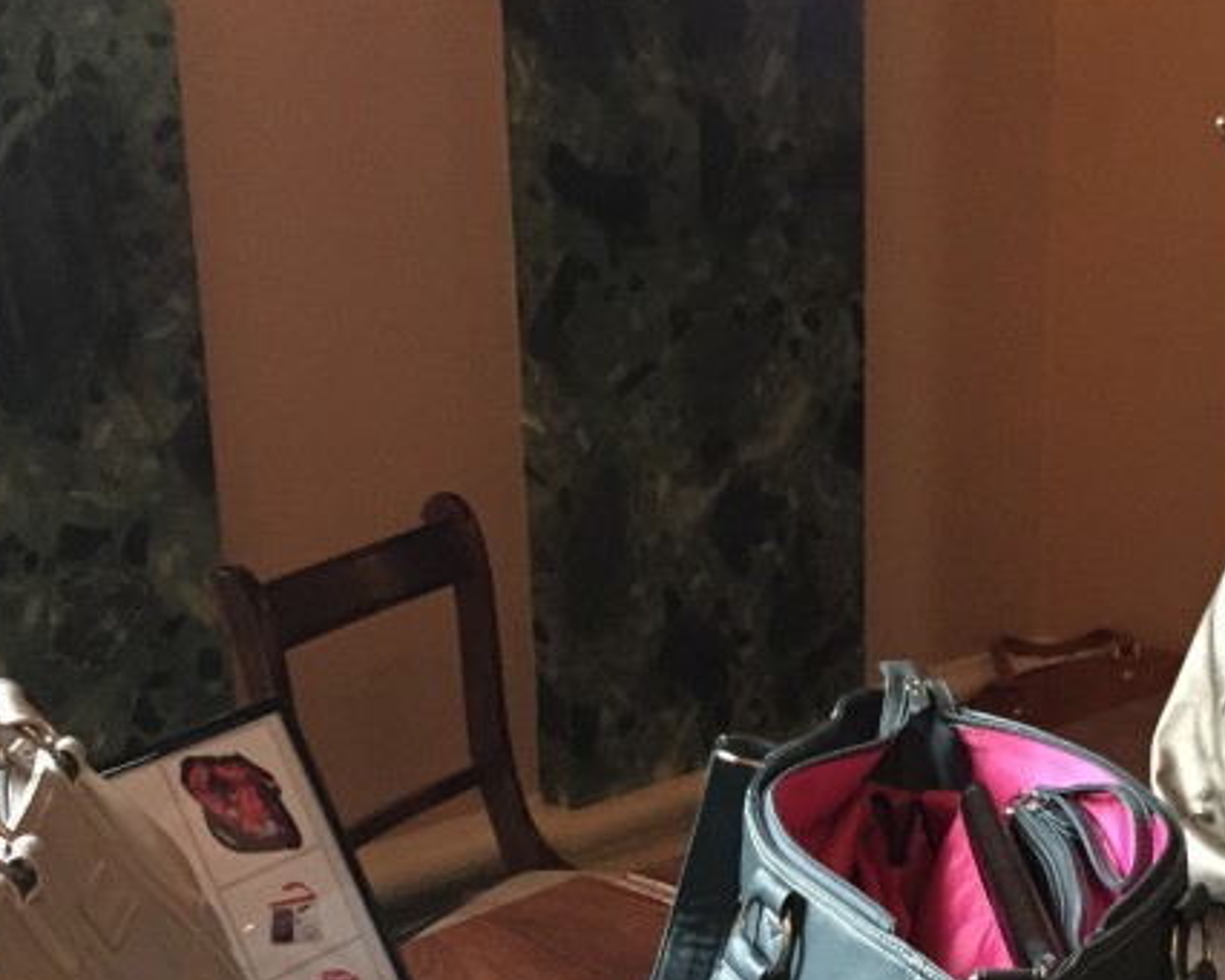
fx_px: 2466
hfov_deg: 27.7
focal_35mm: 68
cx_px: 834
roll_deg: -0.2
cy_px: 859
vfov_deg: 22.0
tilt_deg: -18.0
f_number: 2.2
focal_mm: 4.15
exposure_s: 1/17
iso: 250
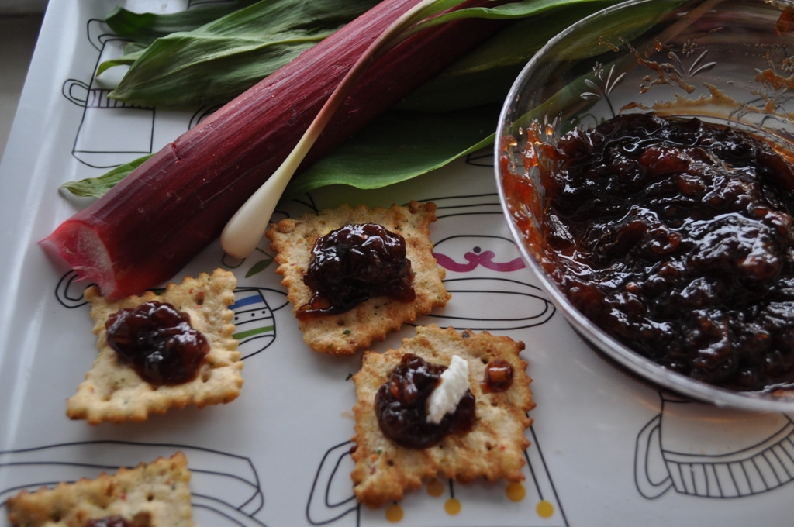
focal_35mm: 39
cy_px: 264
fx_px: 859
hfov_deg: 49.6
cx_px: 397
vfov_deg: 34.1
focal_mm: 26
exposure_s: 1/60
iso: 400
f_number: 4.2
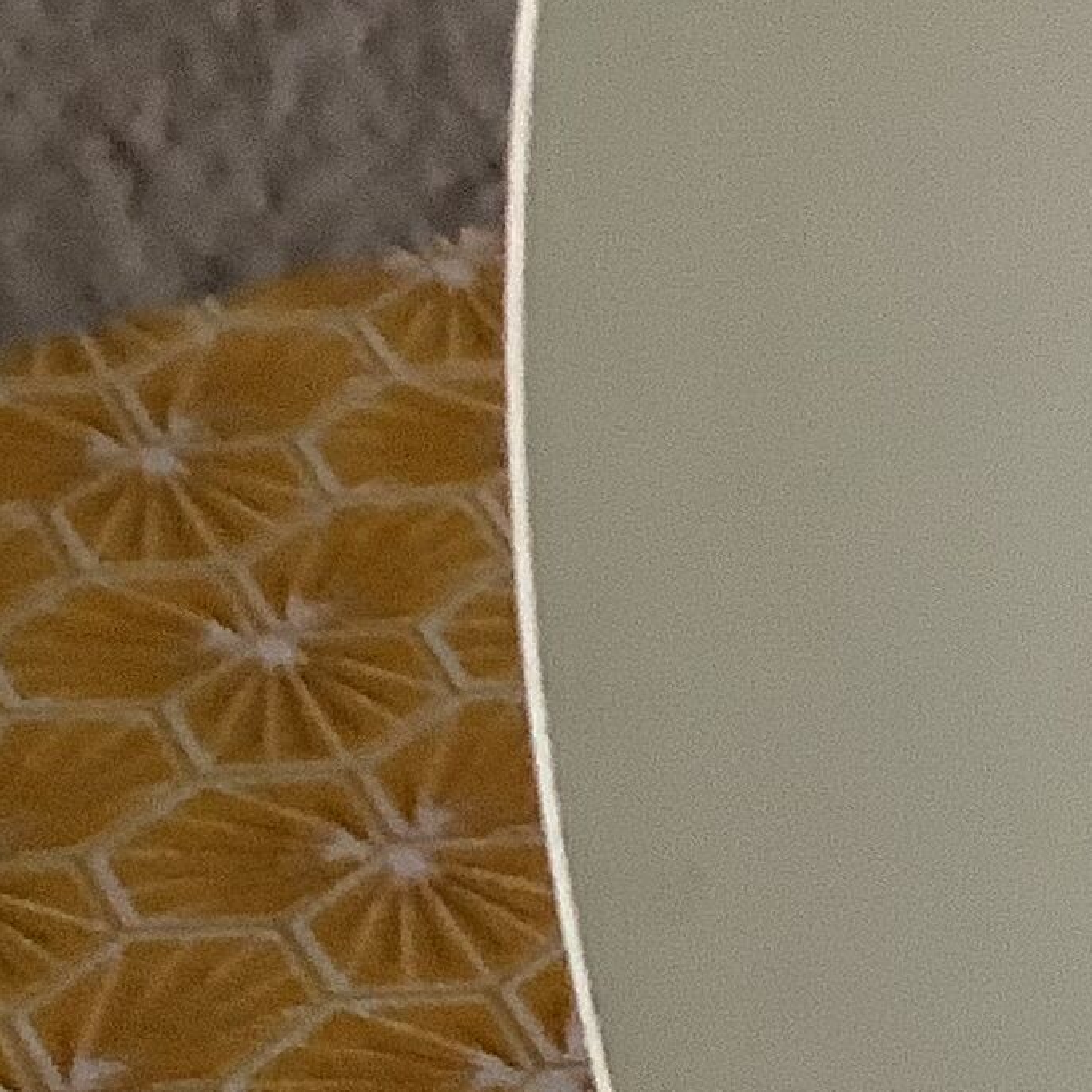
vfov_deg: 12.3
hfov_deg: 11.7
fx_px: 4675
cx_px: 2275
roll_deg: +2.5
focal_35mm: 131
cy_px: 1922
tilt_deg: -44.4
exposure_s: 1/60
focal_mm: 3.3
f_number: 2.4
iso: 320
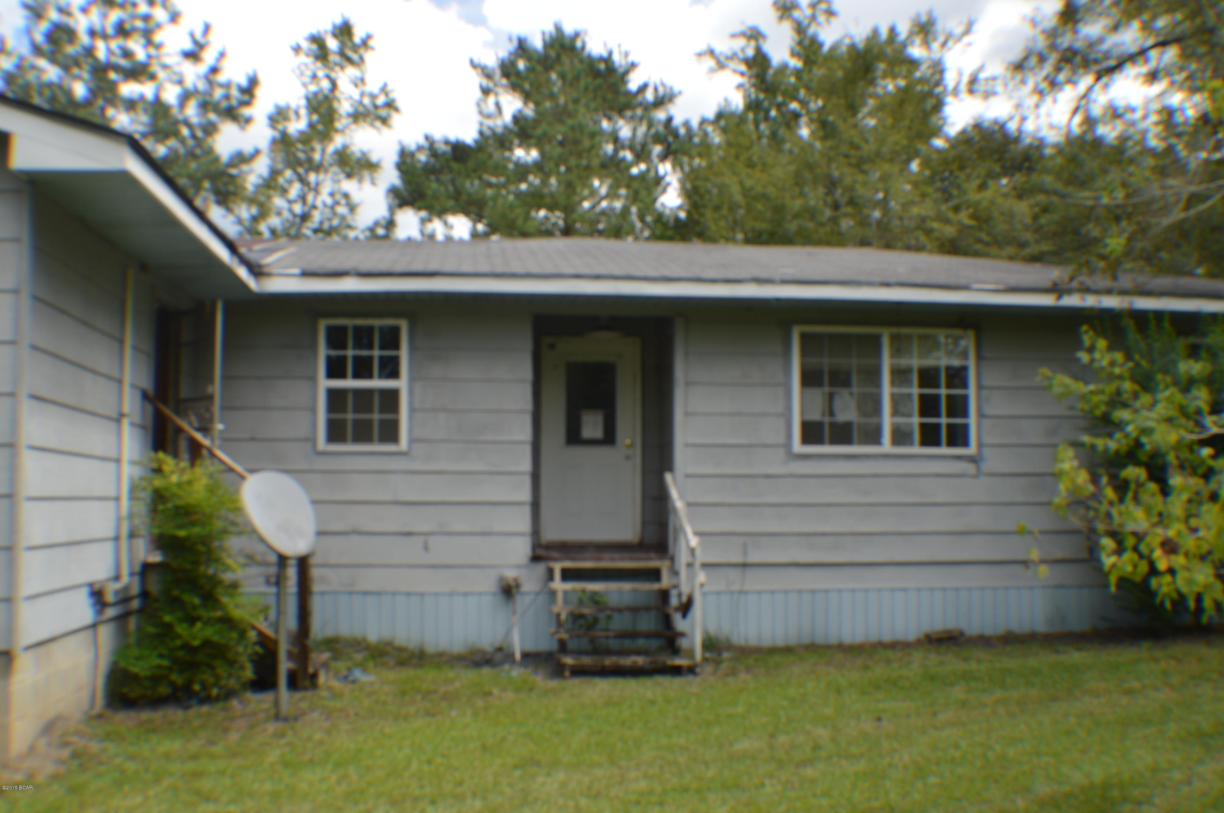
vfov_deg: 30.8
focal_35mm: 44
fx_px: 1478
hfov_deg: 45.0
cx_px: 612
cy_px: 406
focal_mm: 29
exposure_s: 1/160
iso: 100
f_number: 6.3
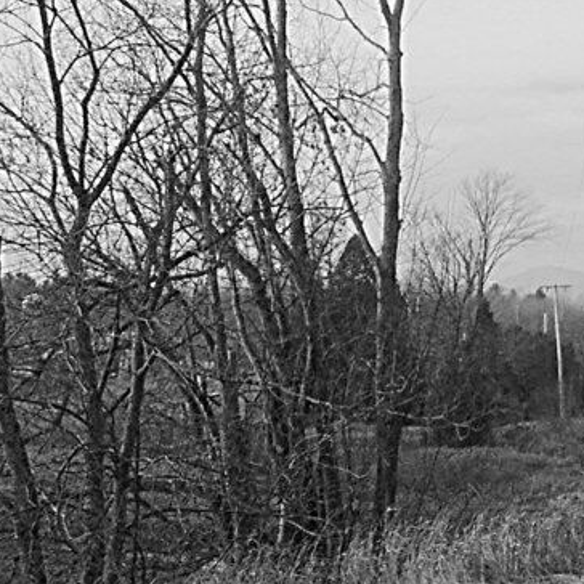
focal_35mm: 87
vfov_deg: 19.8
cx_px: 619
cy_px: 149
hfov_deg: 19.2
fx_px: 1661
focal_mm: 7.18
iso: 64
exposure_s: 1/60
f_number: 6.7
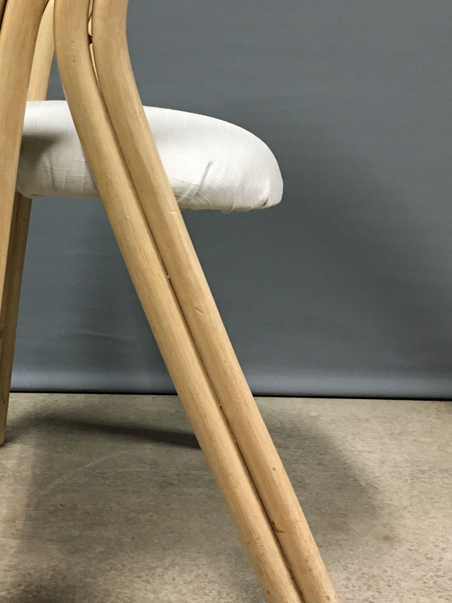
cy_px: 175
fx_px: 923
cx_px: 123
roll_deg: -1.5
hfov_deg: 27.2
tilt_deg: -5.7
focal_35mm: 53
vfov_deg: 35.6
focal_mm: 4.15
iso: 200
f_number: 2.2
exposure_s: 1/17
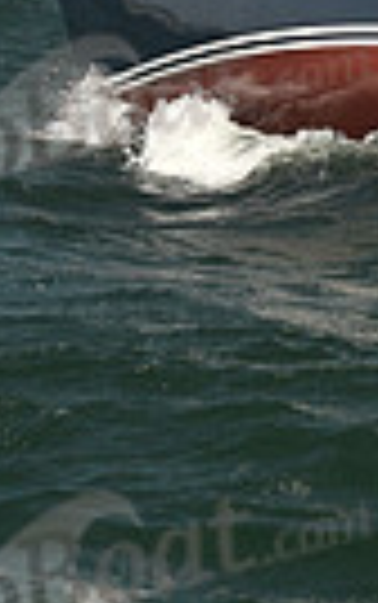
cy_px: -169
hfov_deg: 4.2
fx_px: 5082
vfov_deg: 6.7
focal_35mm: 309
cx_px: 608
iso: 250
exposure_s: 1/640
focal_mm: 70
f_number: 6.3
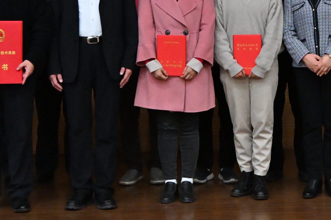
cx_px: 255
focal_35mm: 94
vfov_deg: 14.3
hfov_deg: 21.4
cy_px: 11
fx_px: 869
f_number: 3.5
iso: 4000
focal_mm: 21
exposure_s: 1/100
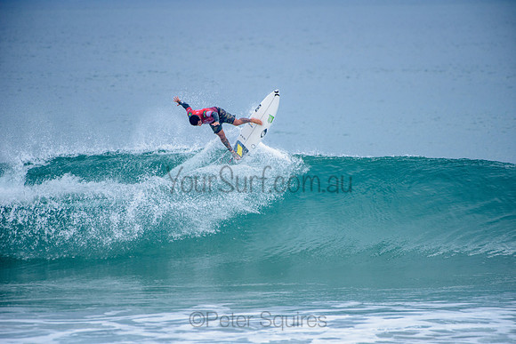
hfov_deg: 4.1
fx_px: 7168
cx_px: 258
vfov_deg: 2.8
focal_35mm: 500
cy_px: 172
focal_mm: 500
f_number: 5.6
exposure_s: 1/1250
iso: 360
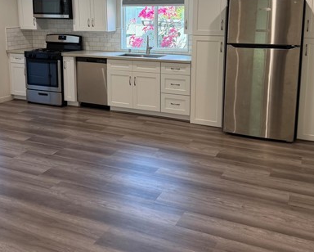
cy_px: 70
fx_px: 363
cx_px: 142
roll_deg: +0.2
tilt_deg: -8.8
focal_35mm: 39
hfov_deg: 46.7
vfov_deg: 37.5
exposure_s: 1/143
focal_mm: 6.76
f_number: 1.78
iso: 200
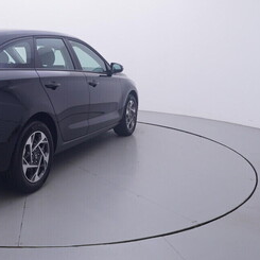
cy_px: 76
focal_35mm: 43
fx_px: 365
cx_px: 41
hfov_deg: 37.4
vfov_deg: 38.5
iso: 200
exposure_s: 1/80
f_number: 5
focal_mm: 15
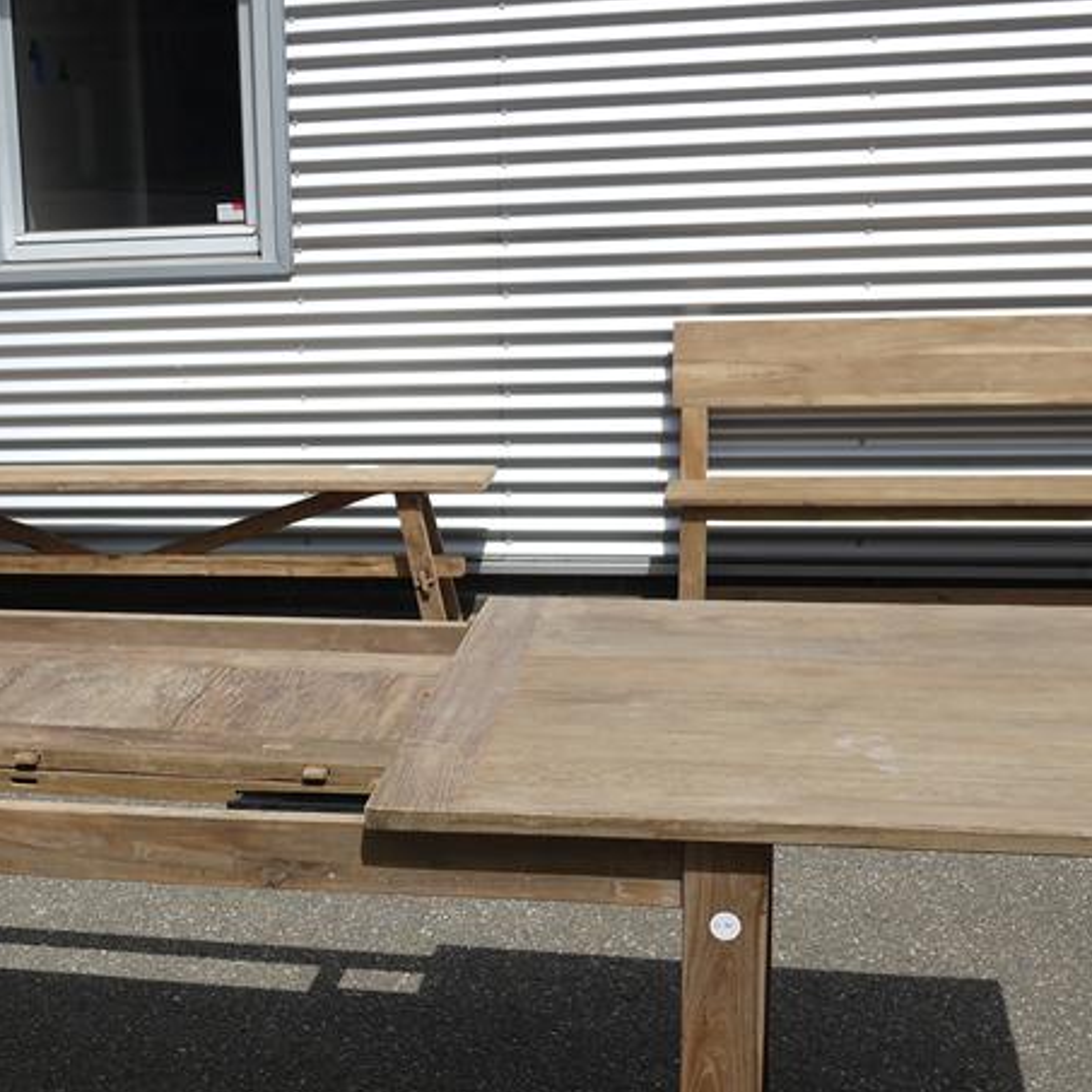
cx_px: 186
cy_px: 687
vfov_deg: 30.4
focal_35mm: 56
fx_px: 1999
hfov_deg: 29.7
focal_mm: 14
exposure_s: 1/2000
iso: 100
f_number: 4
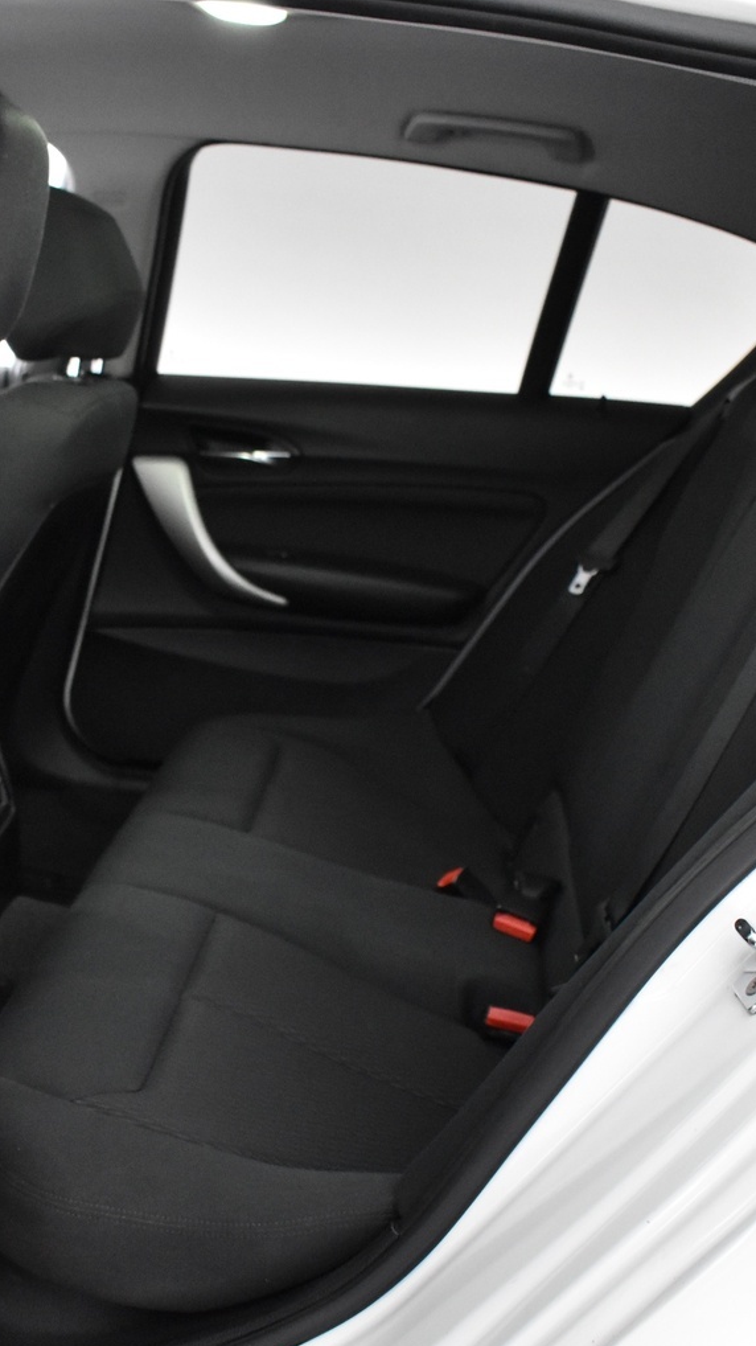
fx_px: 1605
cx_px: 223
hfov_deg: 26.3
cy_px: 713
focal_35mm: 45
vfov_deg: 45.5
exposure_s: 1/40
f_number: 3.5
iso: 3200
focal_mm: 18
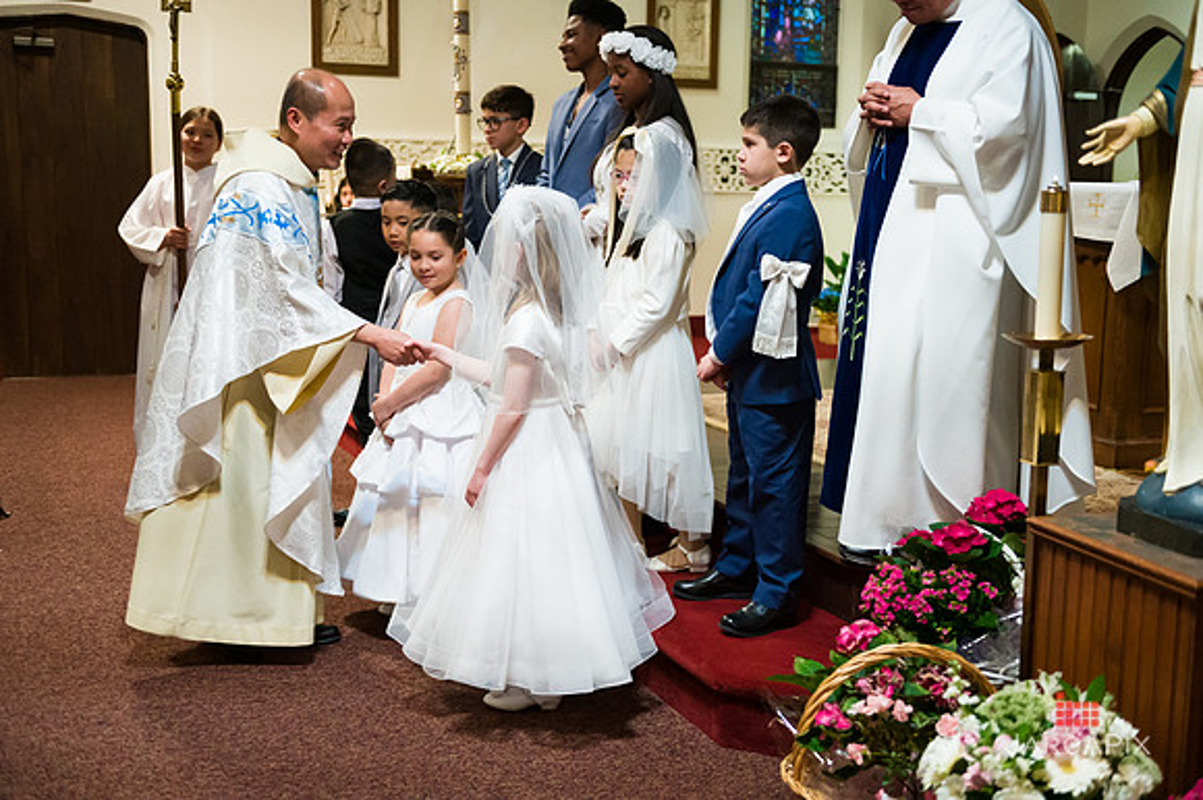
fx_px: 1403
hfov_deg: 46.4
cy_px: 400
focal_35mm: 42
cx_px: 602
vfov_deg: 31.9
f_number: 3.2
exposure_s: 1/200
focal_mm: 42
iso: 6400
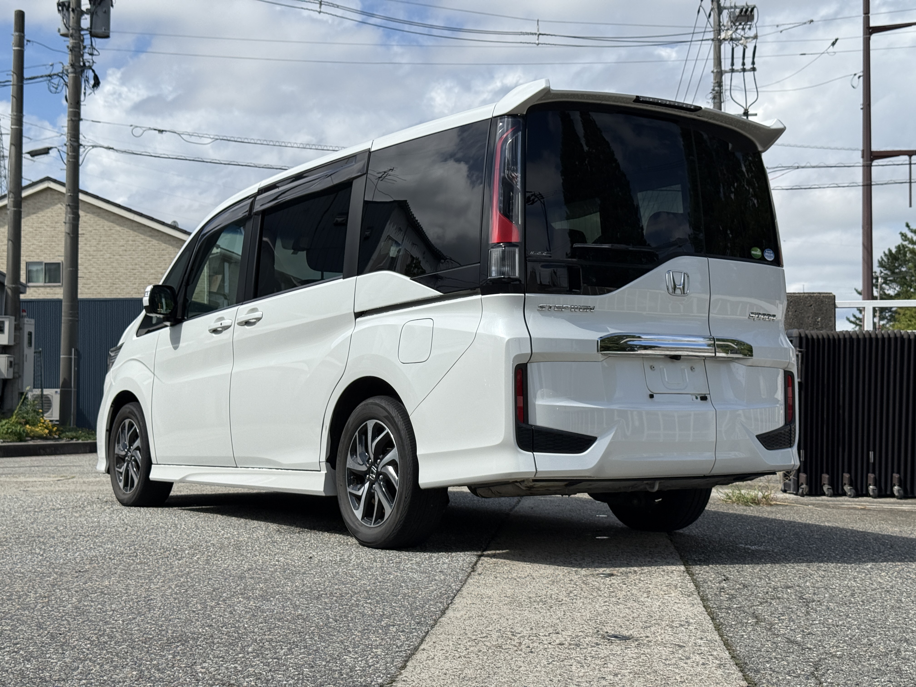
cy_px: 344
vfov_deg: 30.3
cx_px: 458
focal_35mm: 48
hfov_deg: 39.7
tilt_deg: +2.7
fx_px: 1270
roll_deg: +0.3
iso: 64
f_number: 1.78
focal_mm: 6.76
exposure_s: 1/7143
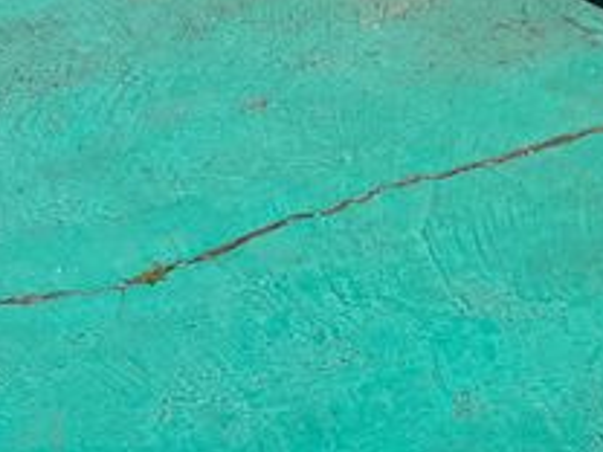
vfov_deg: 10.9
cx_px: 1194
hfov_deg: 13.3
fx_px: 2230
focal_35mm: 128
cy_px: -330
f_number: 1.6
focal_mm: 5.1
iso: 50
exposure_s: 1/6494
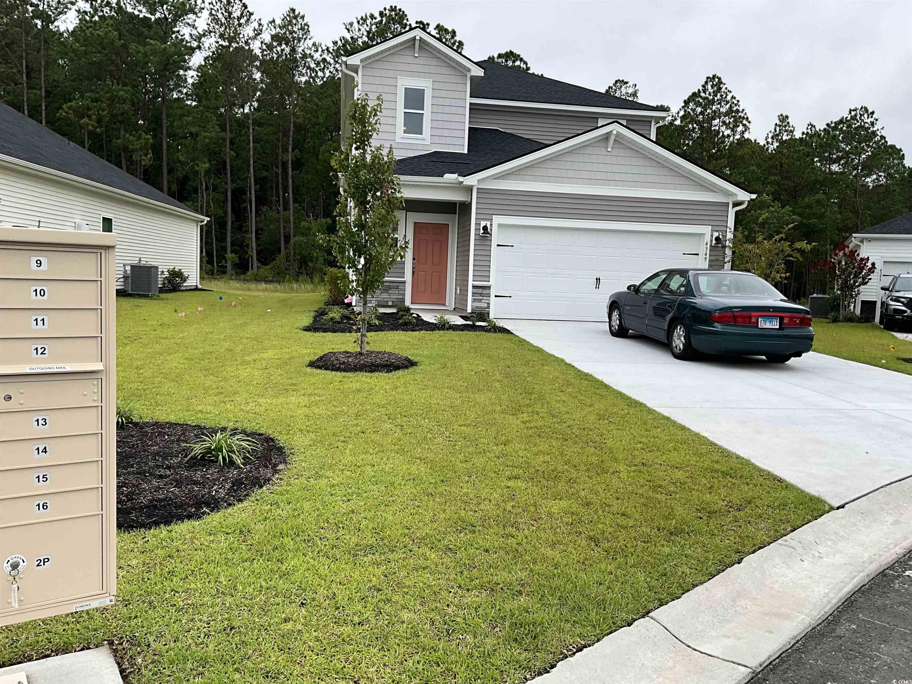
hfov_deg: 61.7
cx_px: 456
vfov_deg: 48.2
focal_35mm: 29
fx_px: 764
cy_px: 342
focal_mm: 3
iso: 25
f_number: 1.8
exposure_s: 1/883
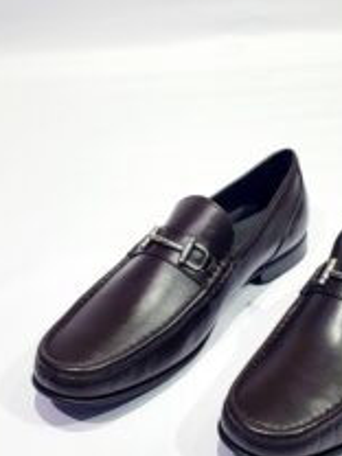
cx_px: 210
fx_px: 659
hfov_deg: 29.0
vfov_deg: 37.4
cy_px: 333
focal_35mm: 50
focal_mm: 4.3
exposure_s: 1/100
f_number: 2.4
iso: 64
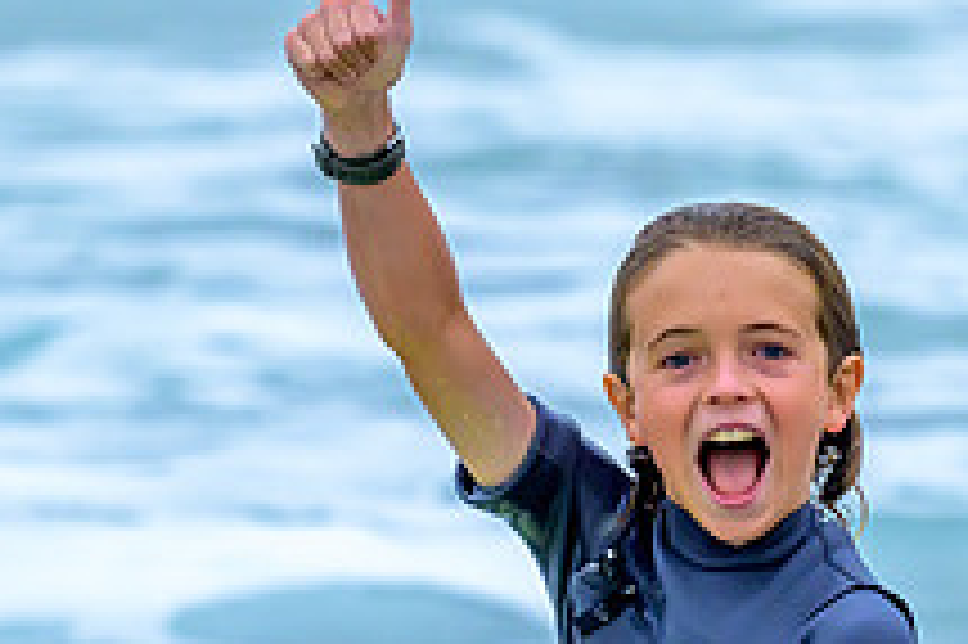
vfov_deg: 0.6
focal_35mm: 2420
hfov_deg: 0.9
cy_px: 640
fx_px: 65019
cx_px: 443
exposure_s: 1/2000
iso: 2200
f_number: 6.3
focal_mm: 800
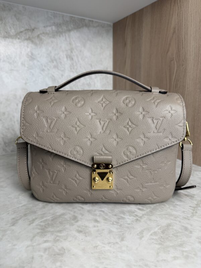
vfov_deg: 71.6
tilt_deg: -11.6
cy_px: 134
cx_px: 100
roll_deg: +0.2
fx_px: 186
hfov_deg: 56.8
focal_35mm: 24
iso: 64
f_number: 1.78
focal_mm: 6.76
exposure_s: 1/120
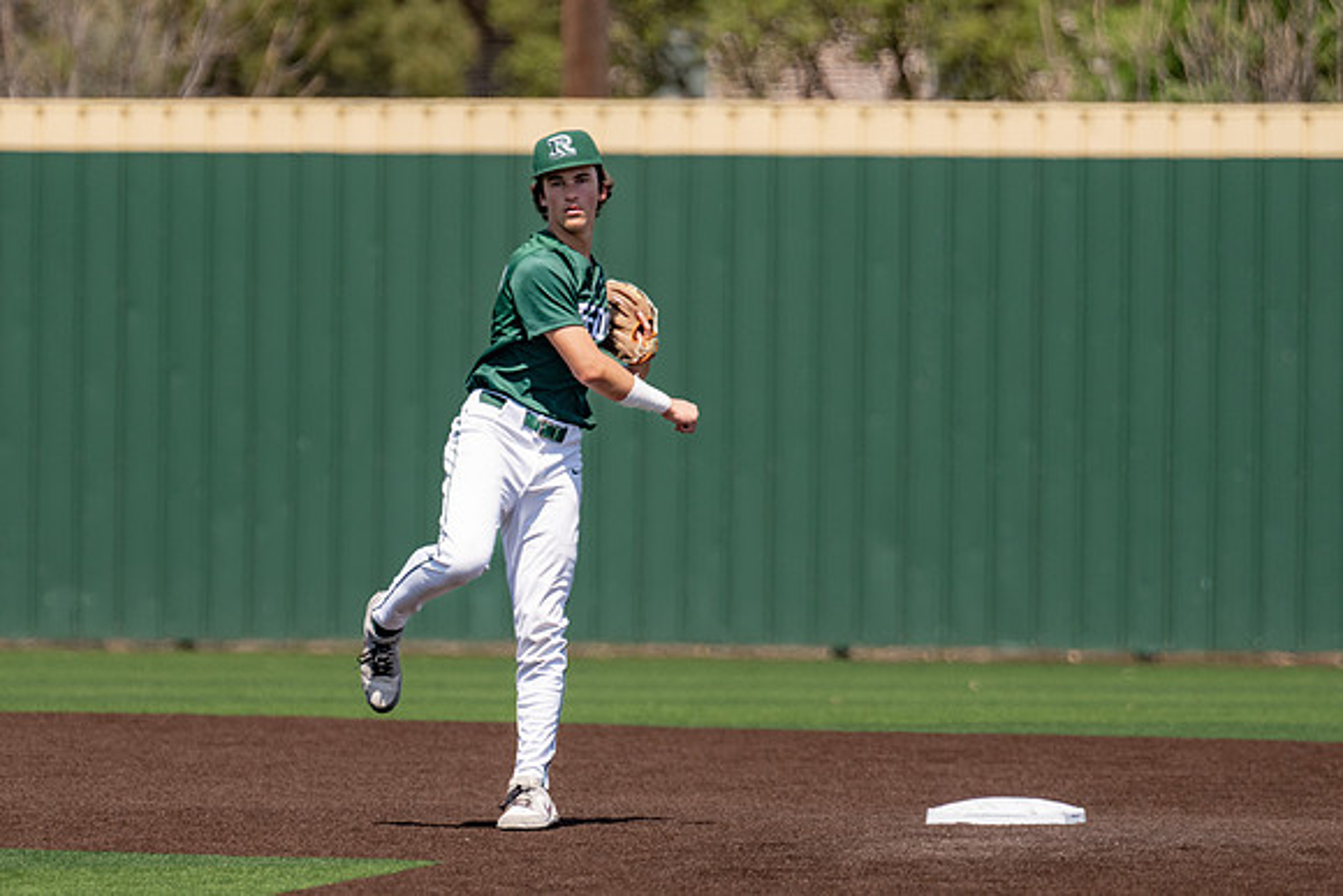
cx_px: 490
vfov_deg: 3.1
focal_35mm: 444
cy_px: 567
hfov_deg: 4.6
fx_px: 16552
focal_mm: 272
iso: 320
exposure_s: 1/3200
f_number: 4
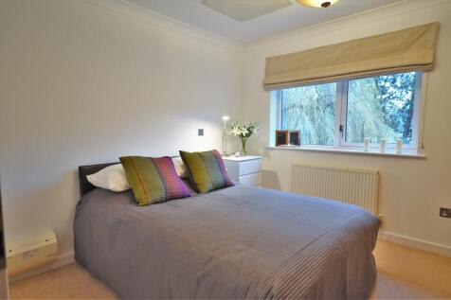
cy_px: 150
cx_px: 226
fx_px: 263
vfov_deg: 59.5
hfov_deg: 81.2
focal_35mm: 21
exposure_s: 1/30
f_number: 4.8
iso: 900
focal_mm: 14
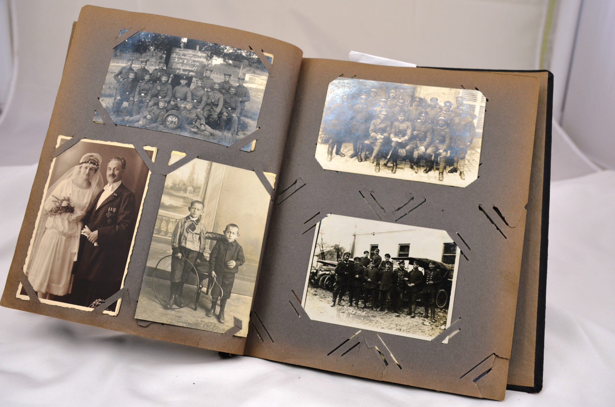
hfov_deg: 57.3
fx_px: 563
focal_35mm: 33
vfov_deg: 39.8
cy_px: 204
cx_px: 308
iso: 320
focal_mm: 22
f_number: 5.6
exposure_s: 1/125
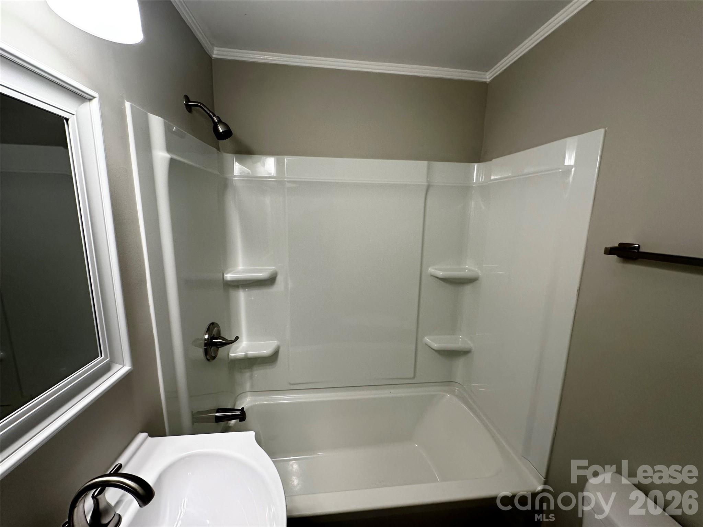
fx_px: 284
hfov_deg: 102.1
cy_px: 264
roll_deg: -1.5
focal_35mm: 14
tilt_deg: -9.7
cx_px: 352
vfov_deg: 85.7
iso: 160
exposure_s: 1/120
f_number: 2.2
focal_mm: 2.22
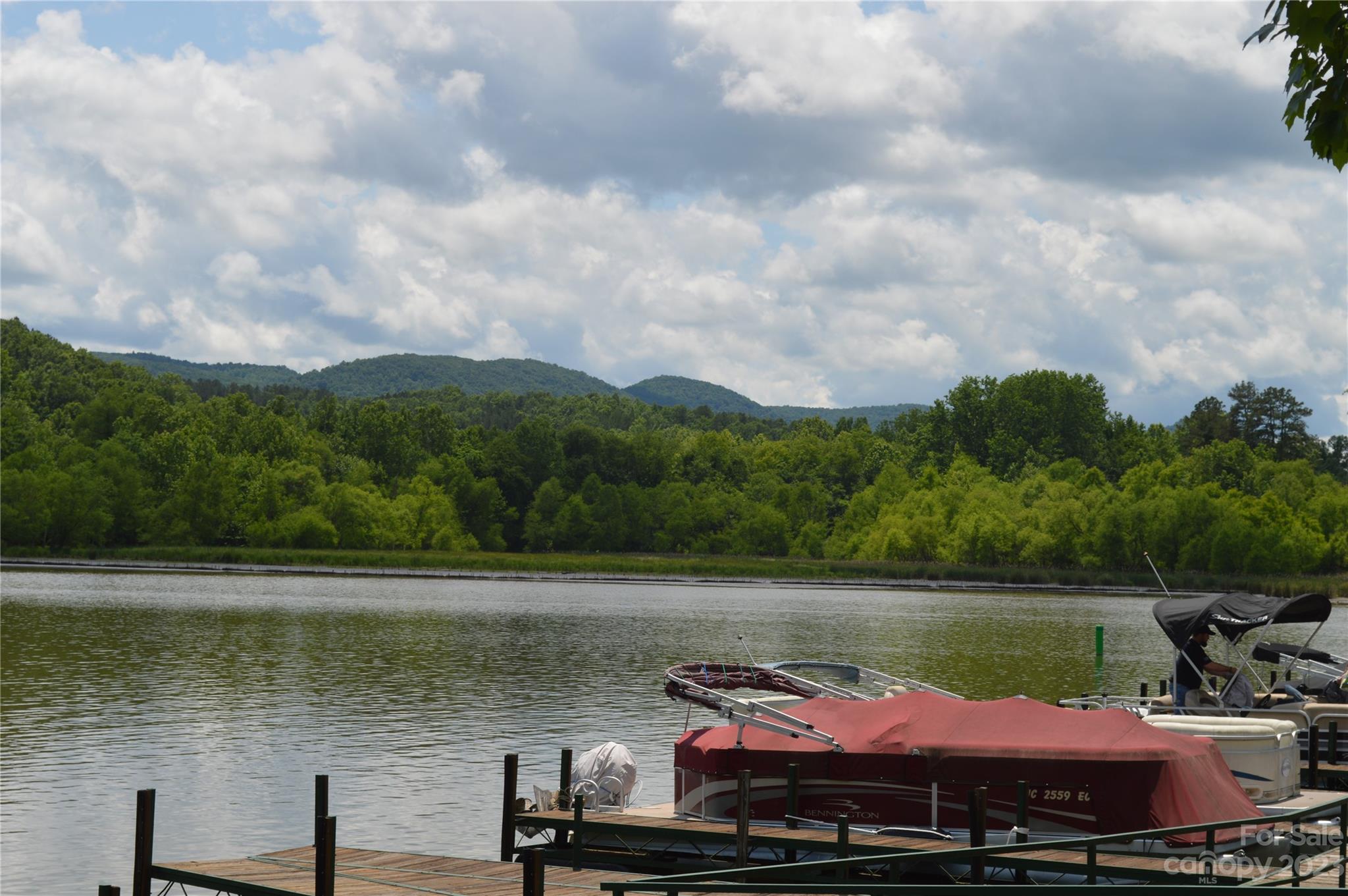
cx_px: 674
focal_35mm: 72
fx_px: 2693
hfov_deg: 28.1
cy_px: 448
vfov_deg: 18.9
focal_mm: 48
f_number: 9
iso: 100
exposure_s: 1/320
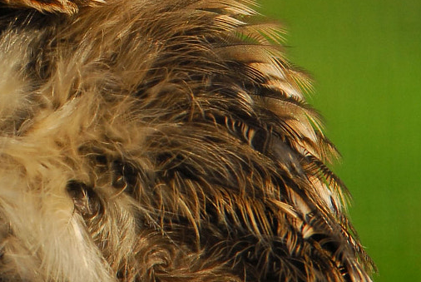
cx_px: -19
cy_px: -76
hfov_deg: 1.6
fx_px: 14991
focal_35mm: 1280
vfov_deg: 1.1
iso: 400
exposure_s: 1/250
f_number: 6.3
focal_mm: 270
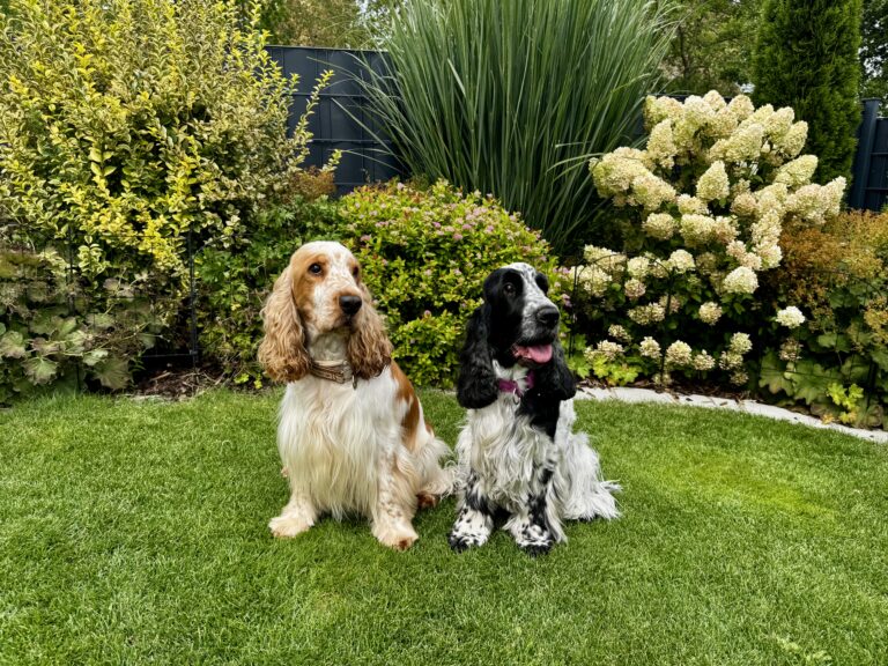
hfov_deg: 71.6
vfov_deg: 56.8
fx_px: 616
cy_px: 333
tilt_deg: -13.3
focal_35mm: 24
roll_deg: -0.2
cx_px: 444
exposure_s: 1/1597
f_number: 1.78
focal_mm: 6.76
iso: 80
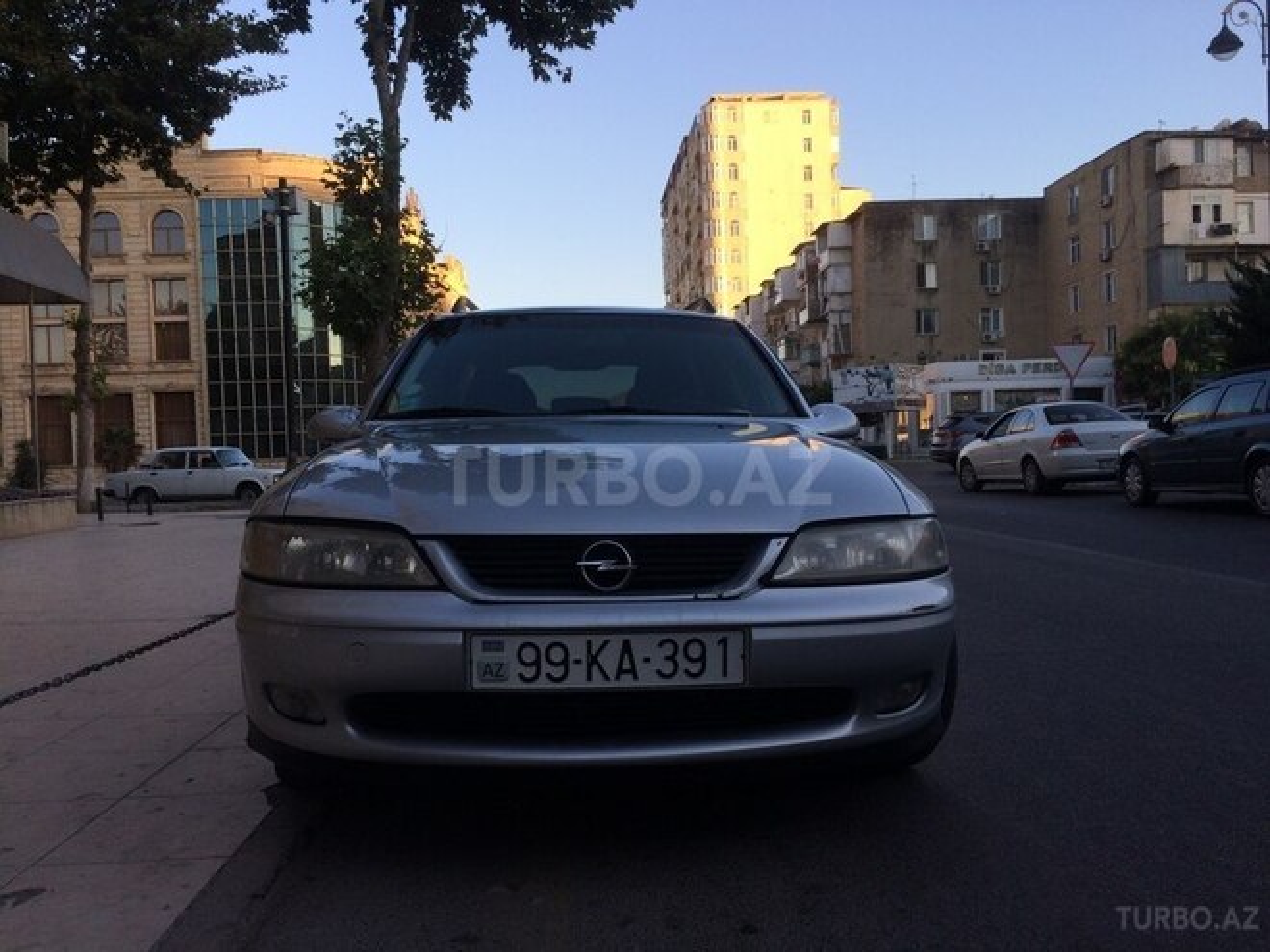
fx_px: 1064
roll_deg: +1.3
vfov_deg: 48.2
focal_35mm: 29
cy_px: 476
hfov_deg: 61.7
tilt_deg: -2.0
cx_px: 635
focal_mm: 4.15
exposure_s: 1/466
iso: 32
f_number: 2.2
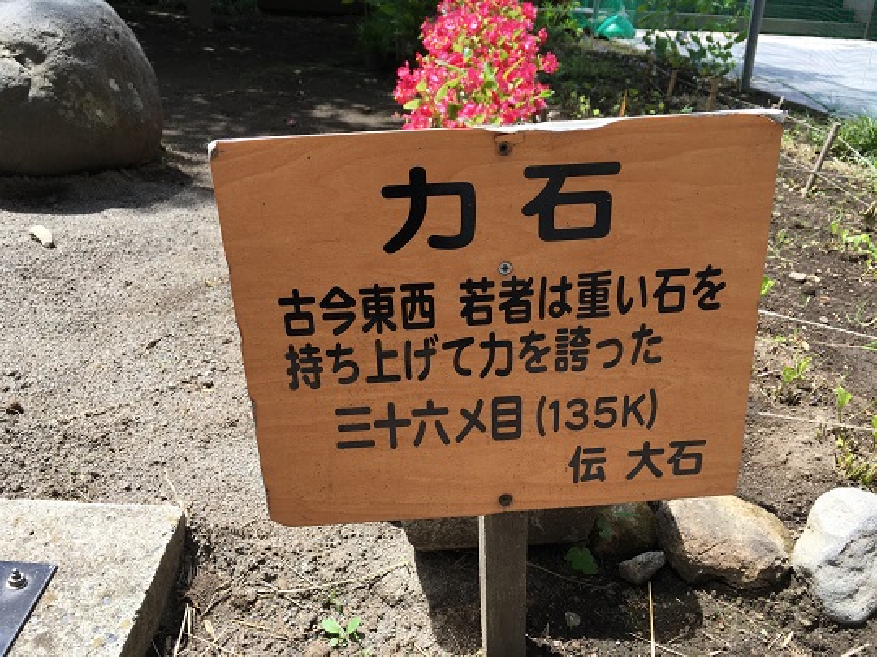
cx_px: 438
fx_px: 735
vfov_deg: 48.2
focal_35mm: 29
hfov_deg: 61.7
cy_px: 328
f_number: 2.2
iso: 25
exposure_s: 1/686
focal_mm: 4.15
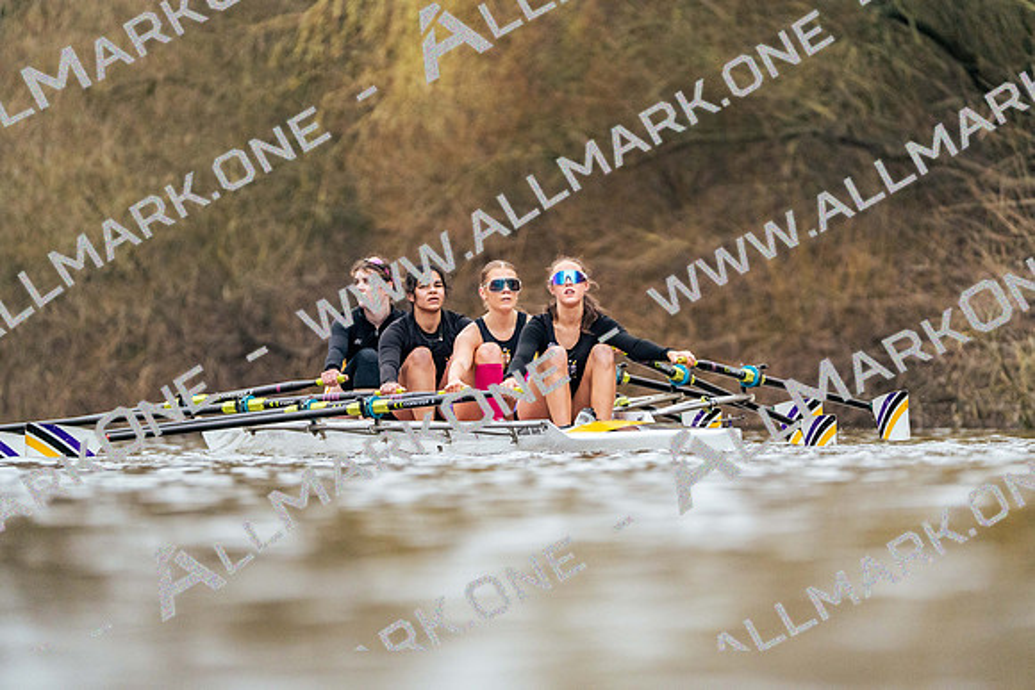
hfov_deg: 3.4
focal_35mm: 600
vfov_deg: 2.3
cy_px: 345
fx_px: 17253
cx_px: 518
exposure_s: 1/2000
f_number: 6.3
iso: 5000
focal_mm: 600
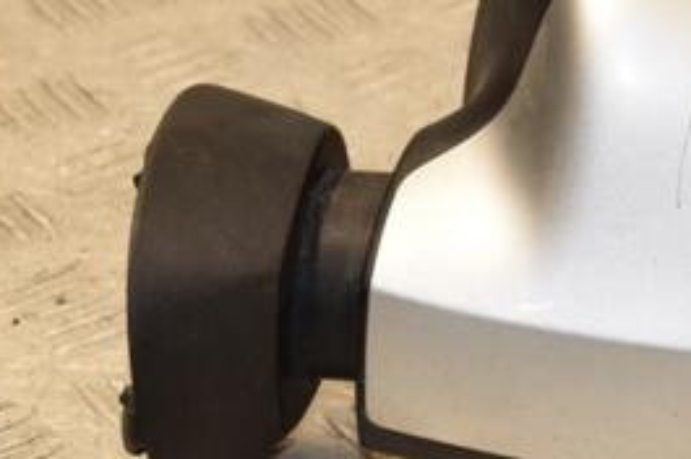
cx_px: 626
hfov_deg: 8.6
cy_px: 188
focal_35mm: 238
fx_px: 4563
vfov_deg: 5.8
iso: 800
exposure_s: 1/200
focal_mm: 70
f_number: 9
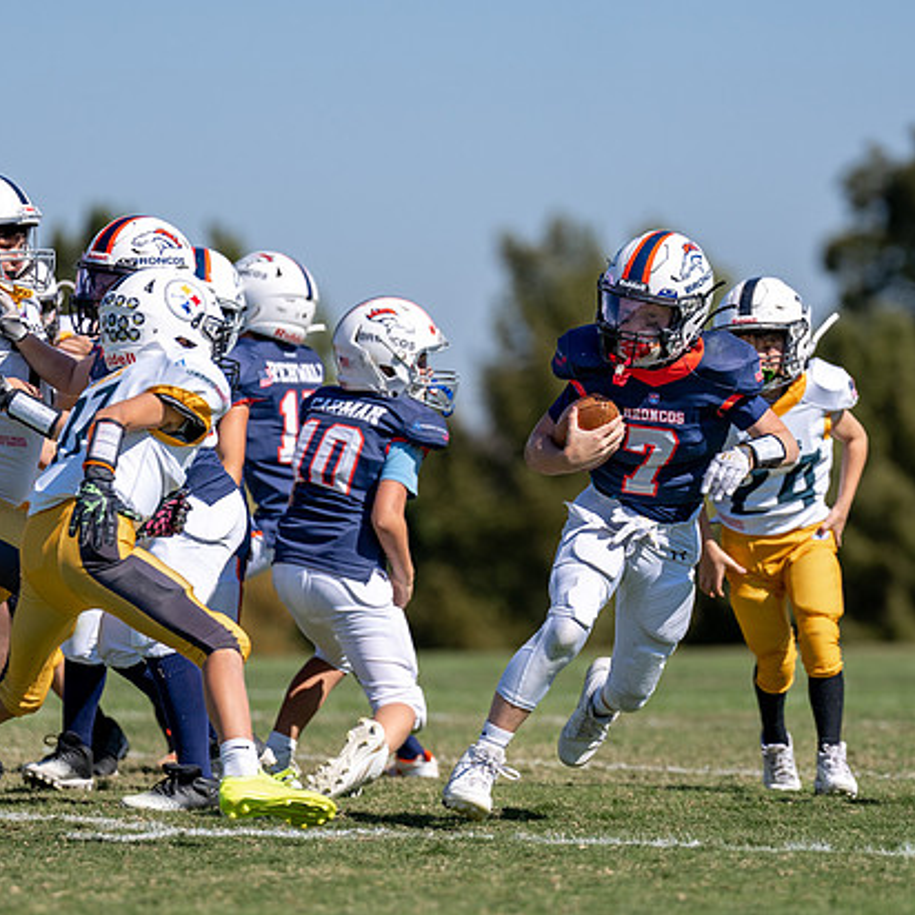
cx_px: 575
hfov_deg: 4.8
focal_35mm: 362
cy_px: 481
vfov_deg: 4.8
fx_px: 10826
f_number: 2.8
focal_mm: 200
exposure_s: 1/3200
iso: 100
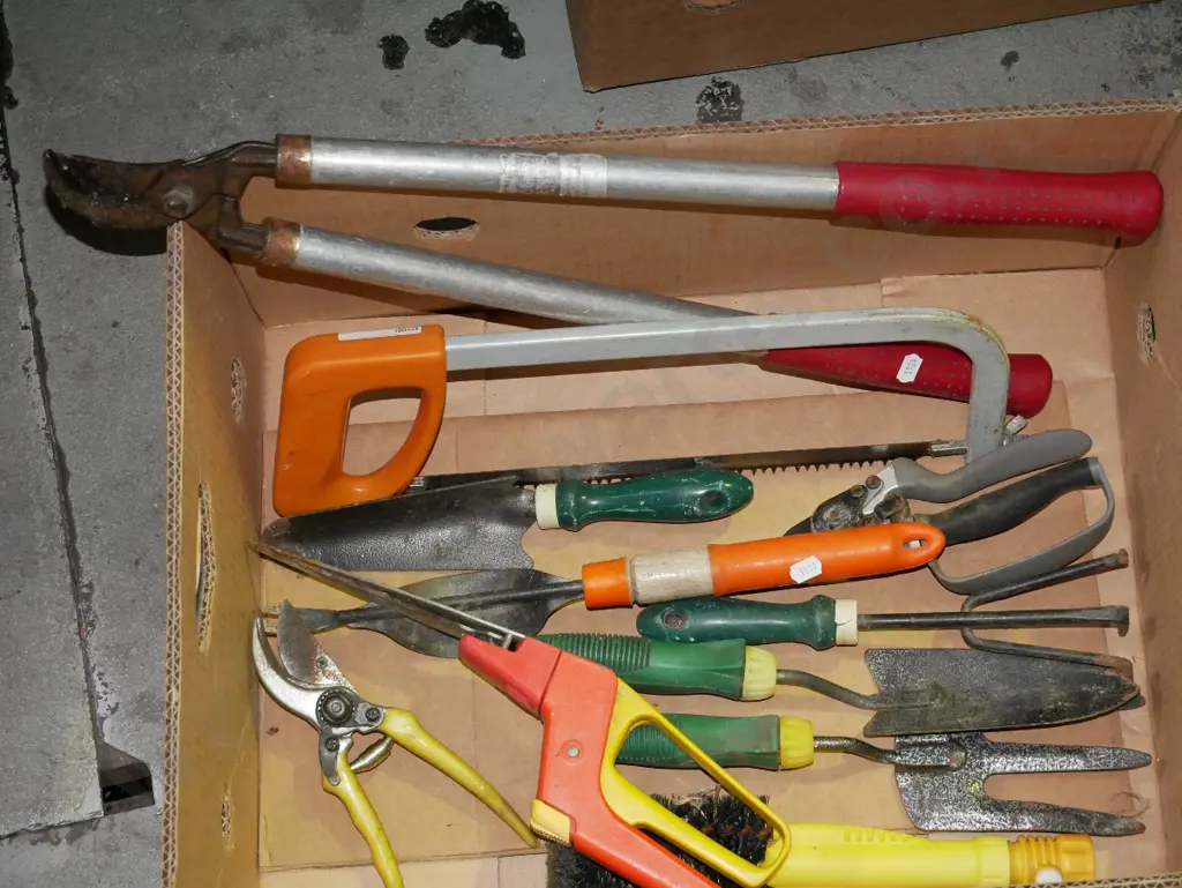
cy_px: 444
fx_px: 2186
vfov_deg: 22.9
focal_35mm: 64
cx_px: 591
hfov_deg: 30.3
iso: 3200
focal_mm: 32
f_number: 5.6
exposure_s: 1/125
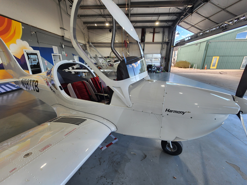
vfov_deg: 89.9
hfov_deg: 106.2
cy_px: 92
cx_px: 124
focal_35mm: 13
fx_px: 93
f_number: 2.2
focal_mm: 2.2
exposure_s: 1/120
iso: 80
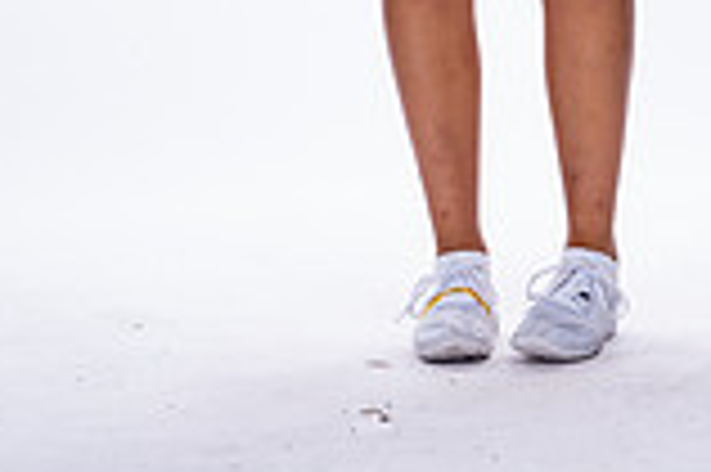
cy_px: -503
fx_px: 6708
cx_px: 500
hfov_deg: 6.1
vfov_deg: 4.0
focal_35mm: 340
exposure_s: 1/250
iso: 800
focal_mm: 119
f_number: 5.6
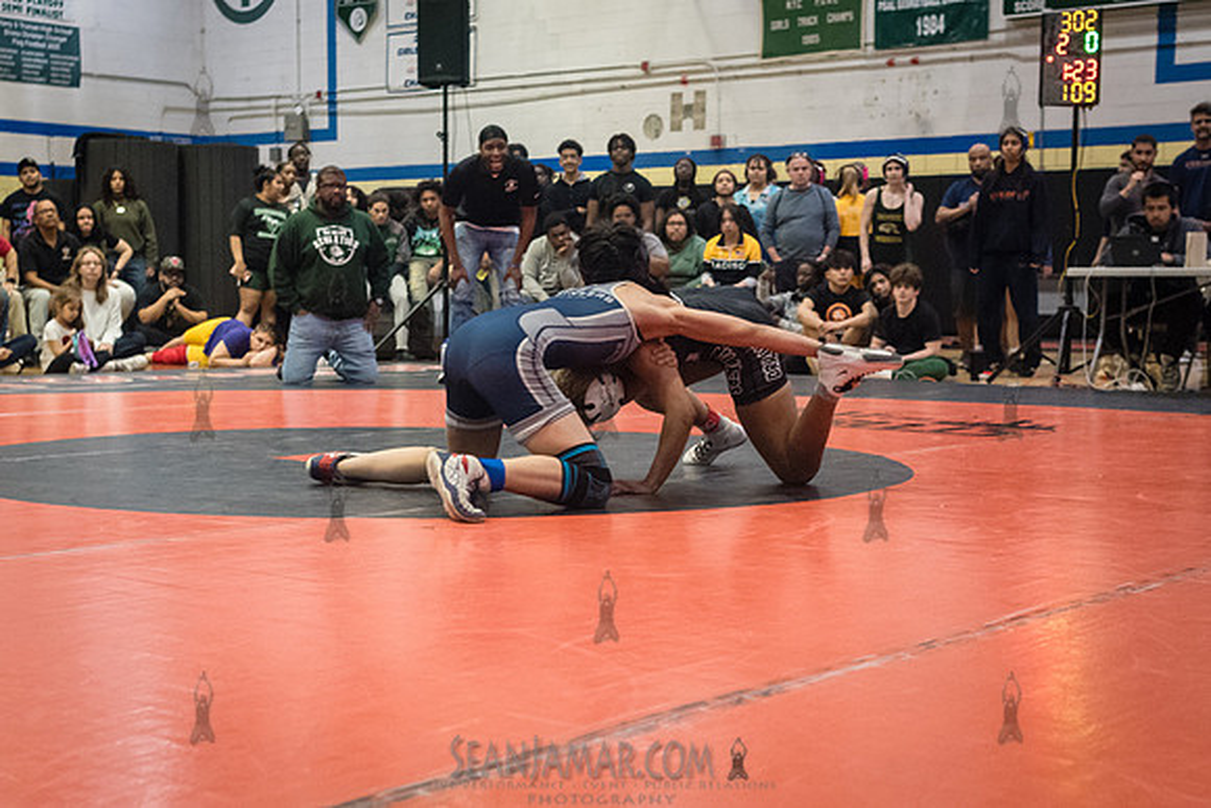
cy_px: 448
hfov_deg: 37.0
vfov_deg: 25.2
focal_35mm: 54
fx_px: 1809
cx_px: 591
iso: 6400
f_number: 3.5
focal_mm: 35
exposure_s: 1/400
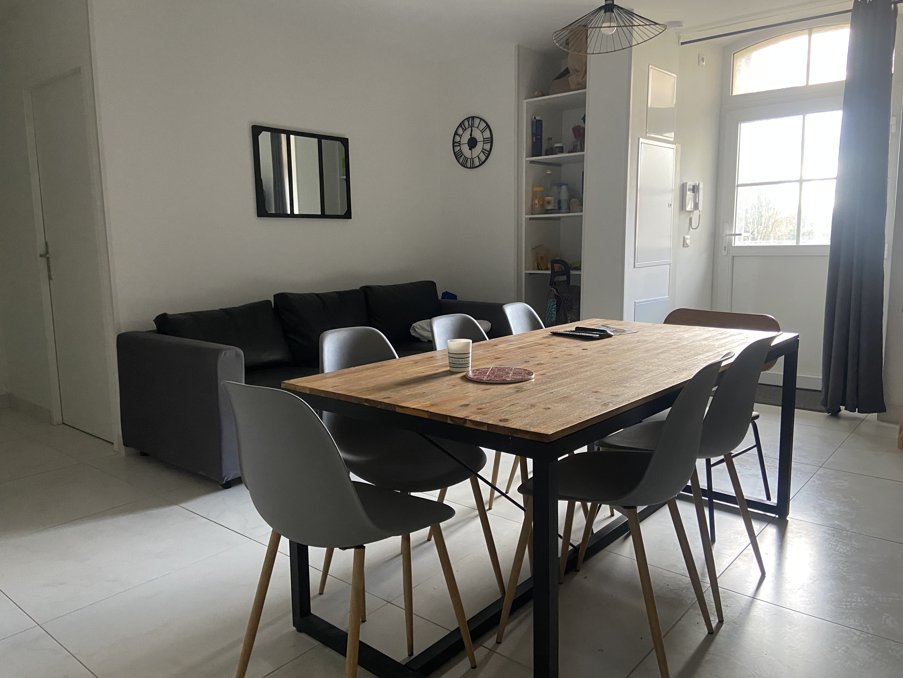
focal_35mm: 26
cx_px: 452
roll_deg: +1.3
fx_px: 678
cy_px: 339
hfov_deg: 67.3
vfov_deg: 53.1
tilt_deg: -9.0
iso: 400
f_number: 1.8
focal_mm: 4.25
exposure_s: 1/50
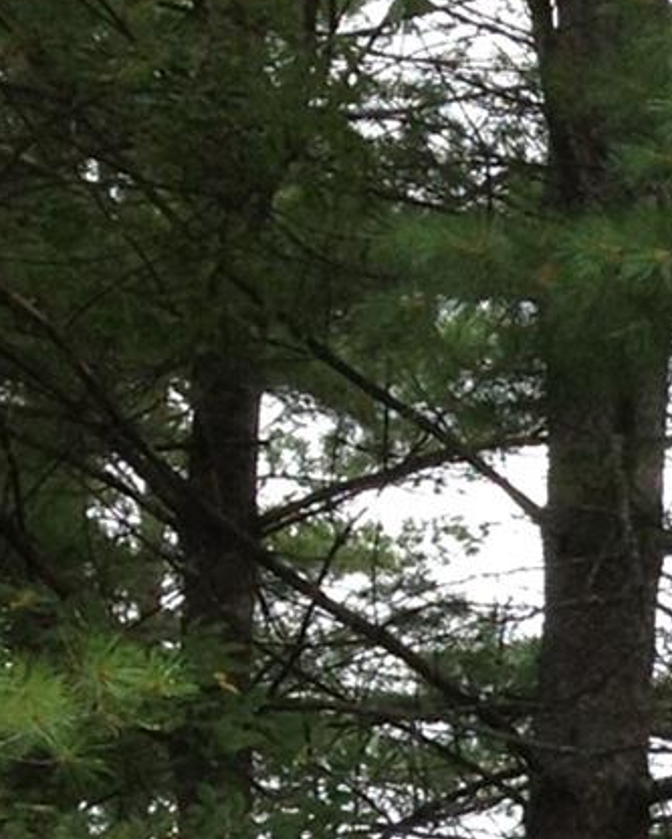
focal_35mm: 168
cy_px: 1385
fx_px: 4175
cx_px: 1703
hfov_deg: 8.3
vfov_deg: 10.9
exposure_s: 1/135
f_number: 2.4
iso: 50
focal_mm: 4.28
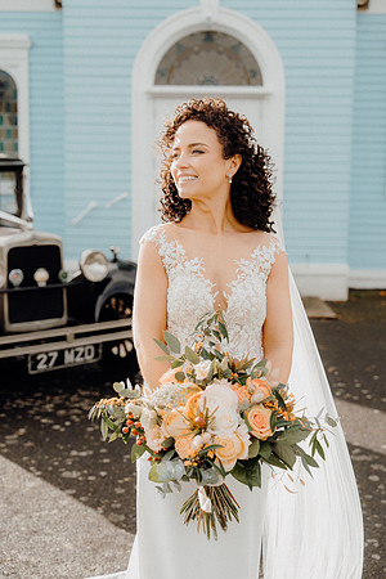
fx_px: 804
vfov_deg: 39.6
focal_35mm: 50
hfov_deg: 27.0
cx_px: 193
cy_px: 290
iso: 125
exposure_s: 1/500
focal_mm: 50
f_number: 3.5
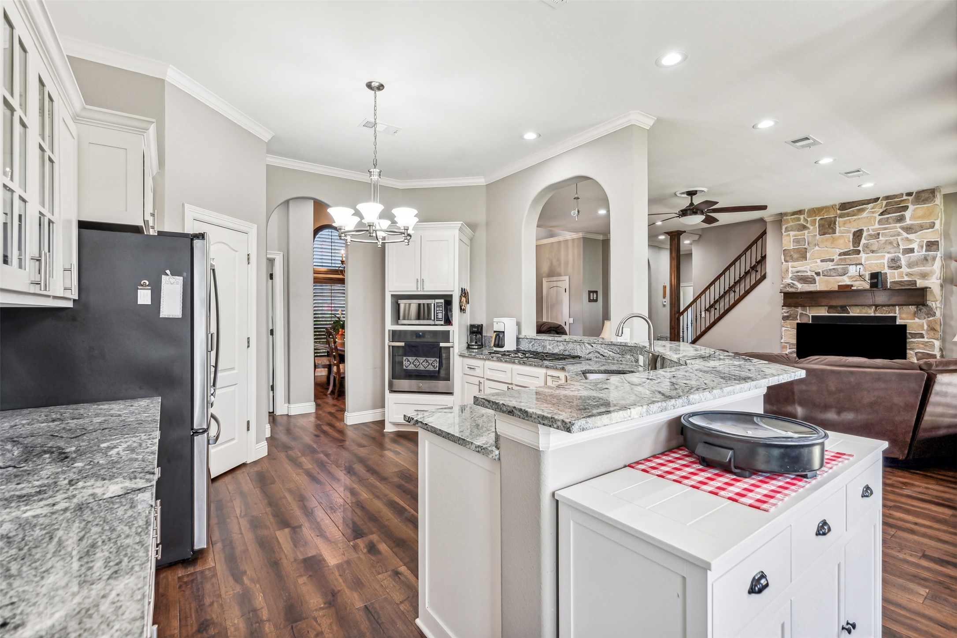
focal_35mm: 16
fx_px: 425
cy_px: 319
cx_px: 478
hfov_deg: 96.7
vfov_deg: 73.7
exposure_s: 1/20
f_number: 5.6
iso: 200
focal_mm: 16
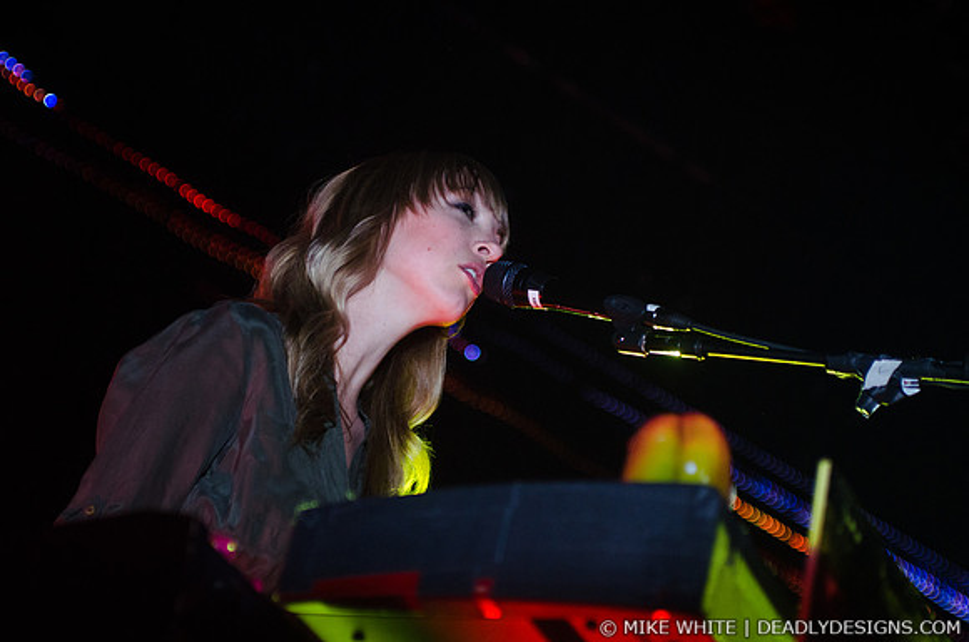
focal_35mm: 105
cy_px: 321
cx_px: 484
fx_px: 2820
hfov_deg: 19.5
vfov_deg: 13.0
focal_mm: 70
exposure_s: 1/160
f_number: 2.8
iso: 1600
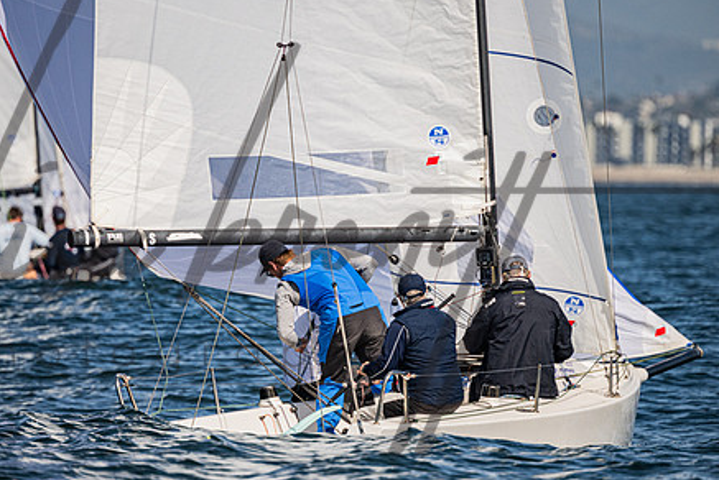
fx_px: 11012
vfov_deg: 2.5
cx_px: 316
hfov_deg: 3.7
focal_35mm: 551
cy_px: 229
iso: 320
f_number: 5.6
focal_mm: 400
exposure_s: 1/3200
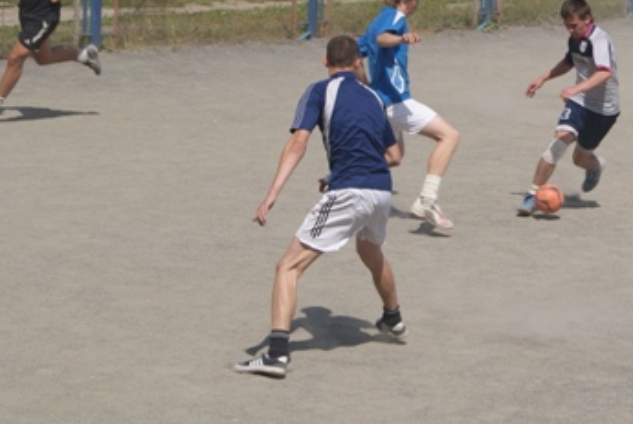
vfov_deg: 9.0
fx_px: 2692
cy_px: 92
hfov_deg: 13.3
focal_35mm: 153
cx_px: 541
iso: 100
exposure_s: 1/400
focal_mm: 55
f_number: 8
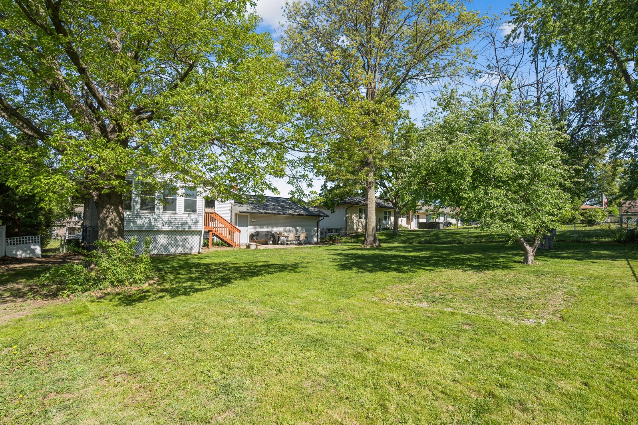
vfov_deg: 70.4
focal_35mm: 17
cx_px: 338
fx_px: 301
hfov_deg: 93.2
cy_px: 211
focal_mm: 16
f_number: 8
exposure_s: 1/800
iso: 400
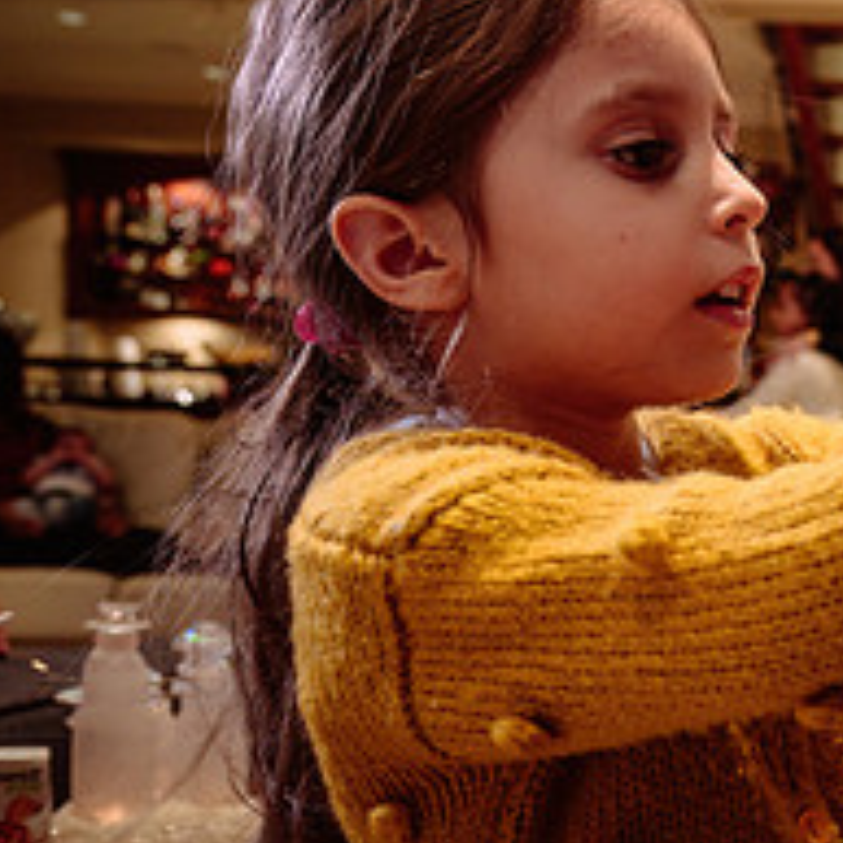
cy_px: 579
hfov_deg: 22.7
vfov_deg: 26.3
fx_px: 1791
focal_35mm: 65
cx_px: 1188
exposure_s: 1/50
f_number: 4.5
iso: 500
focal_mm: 25.5
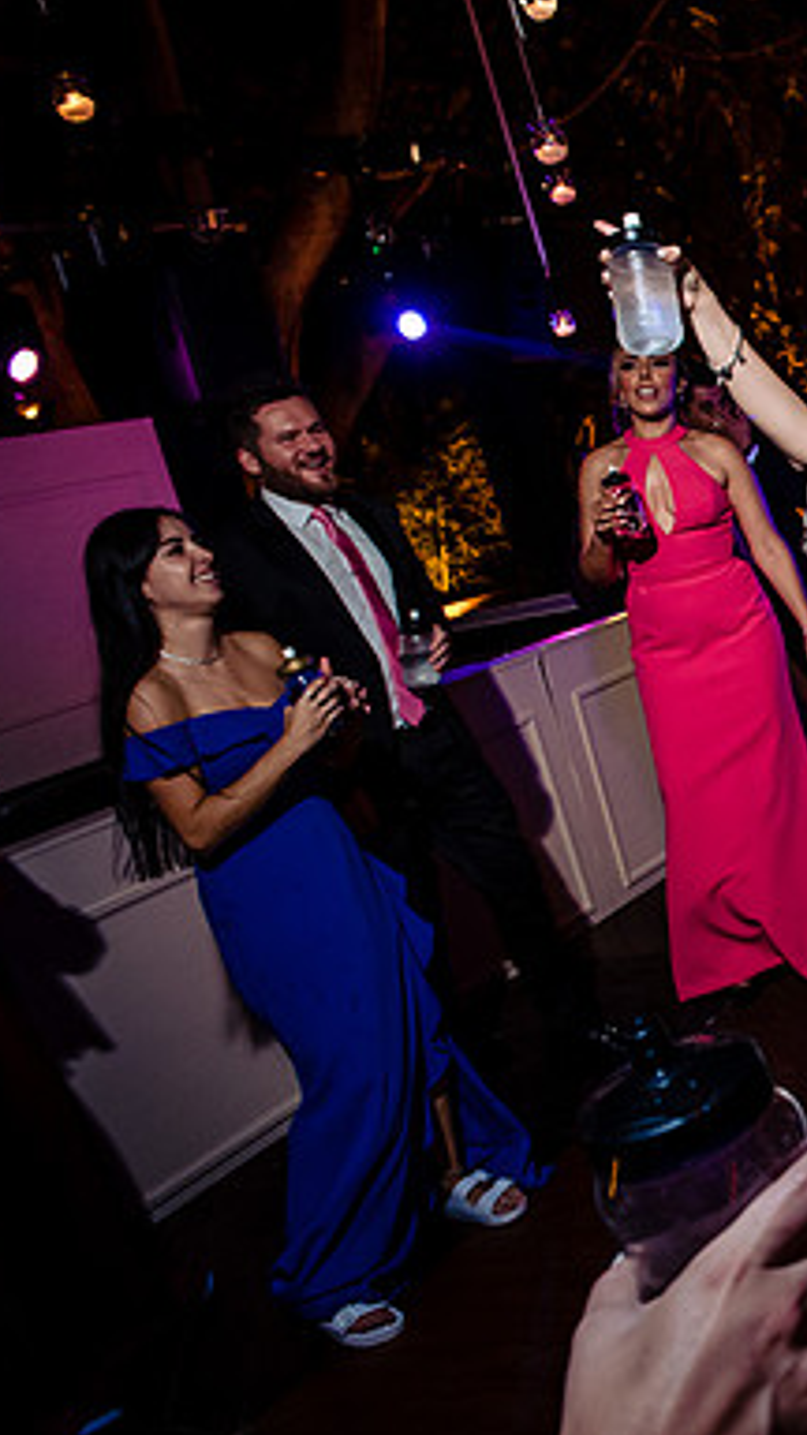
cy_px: 719
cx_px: 1057
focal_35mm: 38
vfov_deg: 52.8
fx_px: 1446
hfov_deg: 26.4
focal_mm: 24
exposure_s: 1/40
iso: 2000
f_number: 7.1
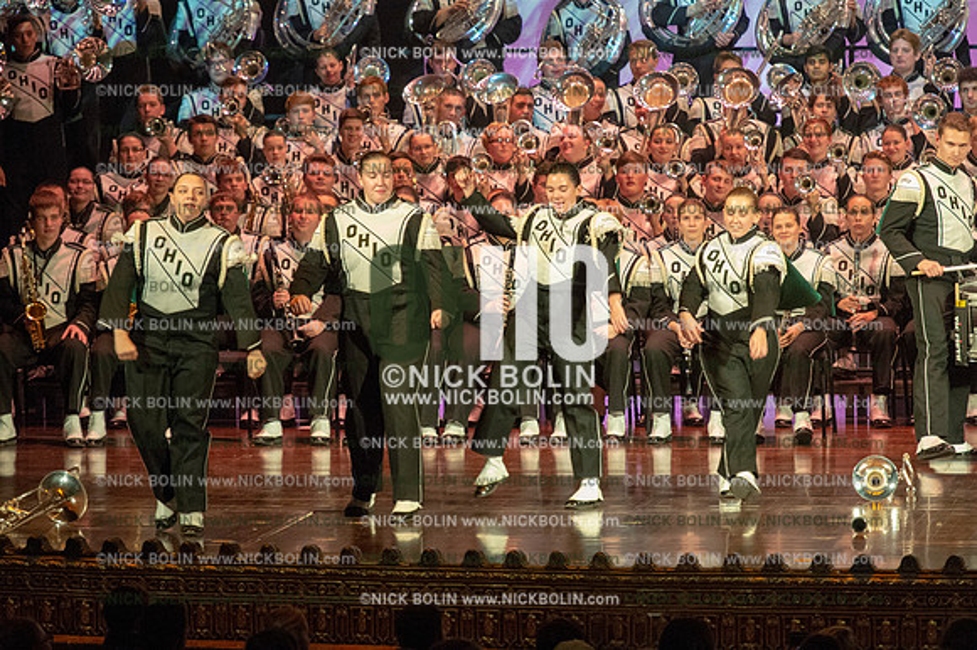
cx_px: 488
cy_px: 325
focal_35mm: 230
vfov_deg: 6.0
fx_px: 6238
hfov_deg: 9.0
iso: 8000
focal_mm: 230
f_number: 5.6
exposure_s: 1/200
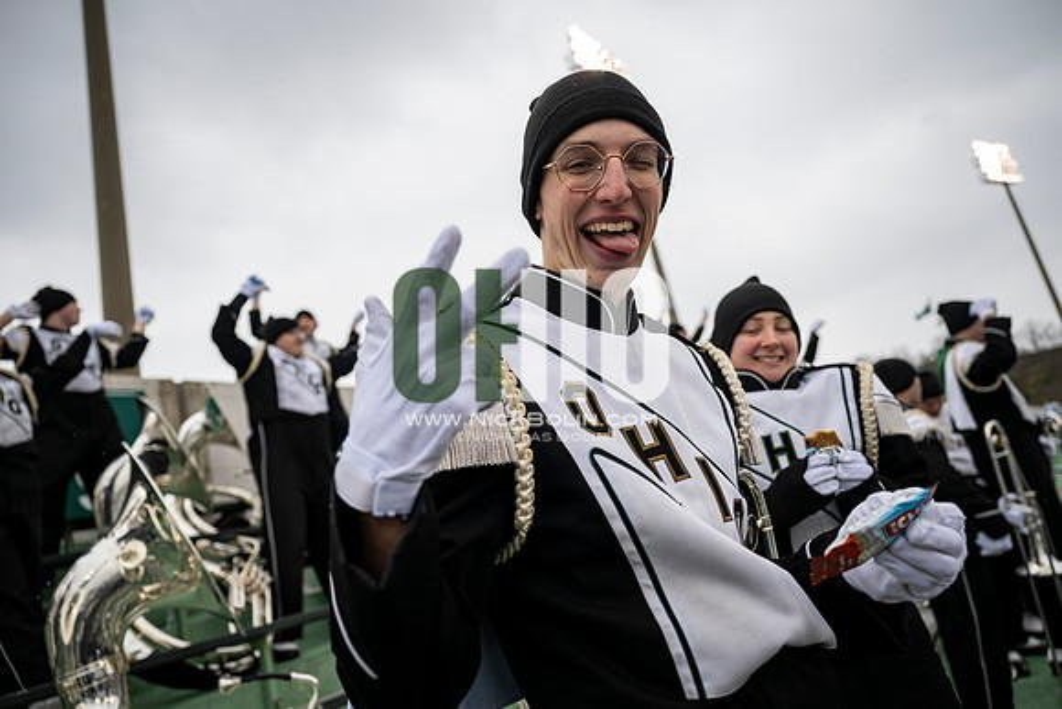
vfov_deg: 53.2
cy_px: 354
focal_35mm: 24
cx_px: 531
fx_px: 708
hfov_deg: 73.7
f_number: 2.8
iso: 160
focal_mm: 24
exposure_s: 1/500
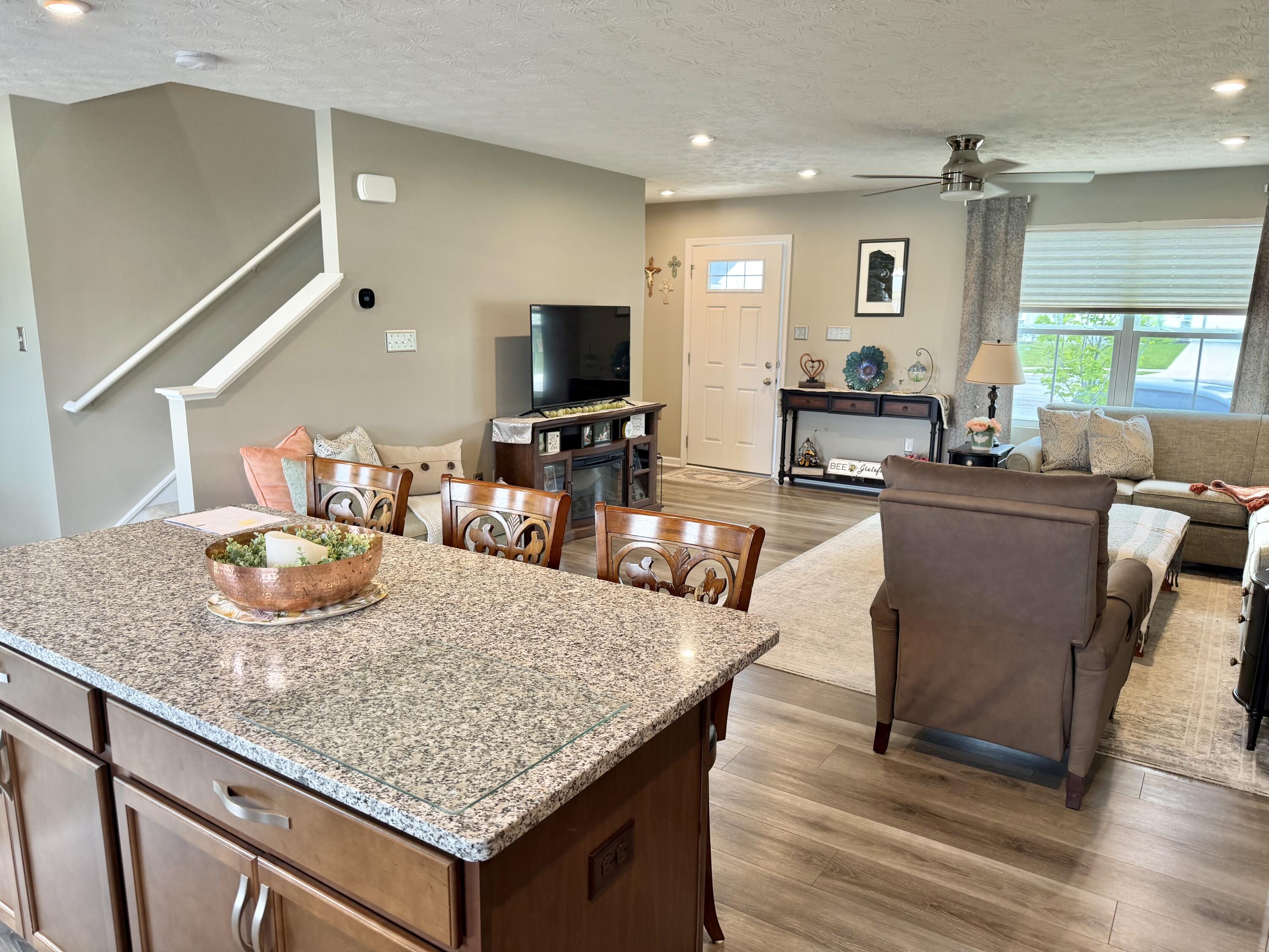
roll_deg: -0.1
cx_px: 634
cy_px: 476
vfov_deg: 56.8
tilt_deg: -11.0
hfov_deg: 71.6
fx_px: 880
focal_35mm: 24
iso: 125
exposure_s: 1/60
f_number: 1.78
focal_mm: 6.76
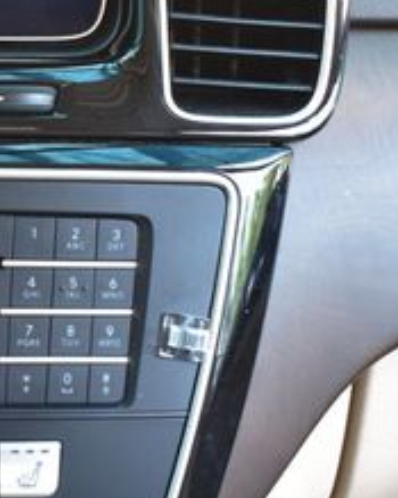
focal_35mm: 107
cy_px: 298
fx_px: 1577
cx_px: -146
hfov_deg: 13.7
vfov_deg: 17.9
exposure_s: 1/15
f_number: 6.3
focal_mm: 26
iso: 400
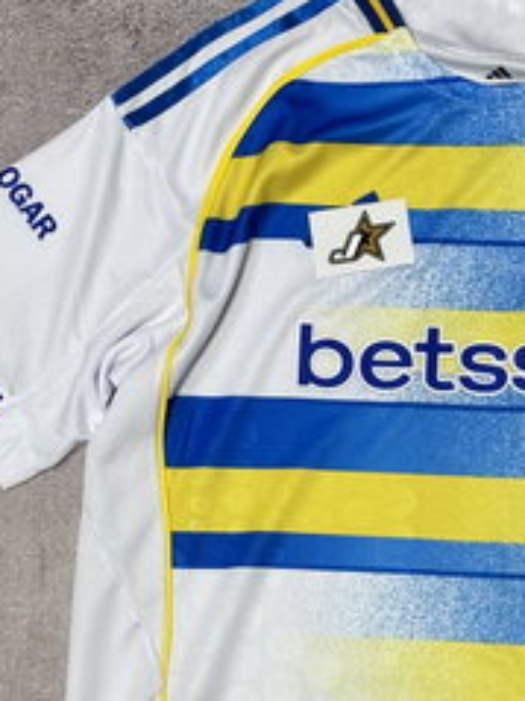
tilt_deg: -84.2
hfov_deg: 12.7
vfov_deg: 16.9
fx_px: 2348
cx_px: 472
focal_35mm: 116
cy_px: 544
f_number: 1.6
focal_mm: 5.96
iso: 125
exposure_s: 1/50
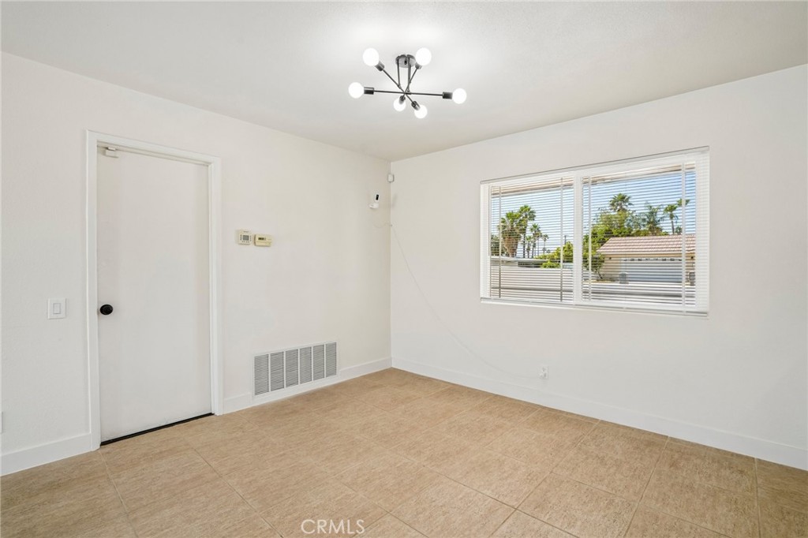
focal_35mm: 16
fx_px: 359
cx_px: 404
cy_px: 269
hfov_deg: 96.8
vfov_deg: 73.7
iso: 125
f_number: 8
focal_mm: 16
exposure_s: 1/30
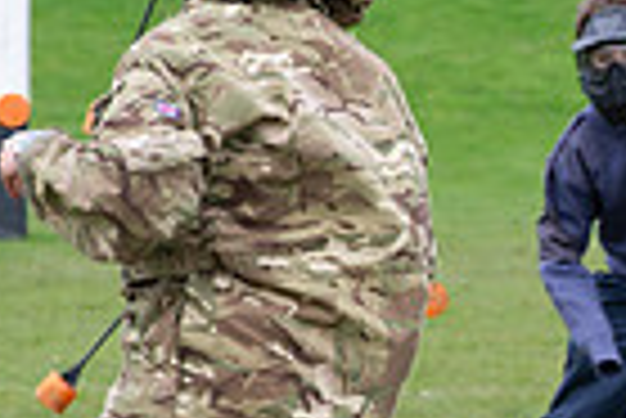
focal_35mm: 886
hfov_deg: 2.3
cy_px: 430
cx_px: 1042
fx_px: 15422
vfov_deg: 1.6
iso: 900
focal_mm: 200
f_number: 7.1
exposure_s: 1/250
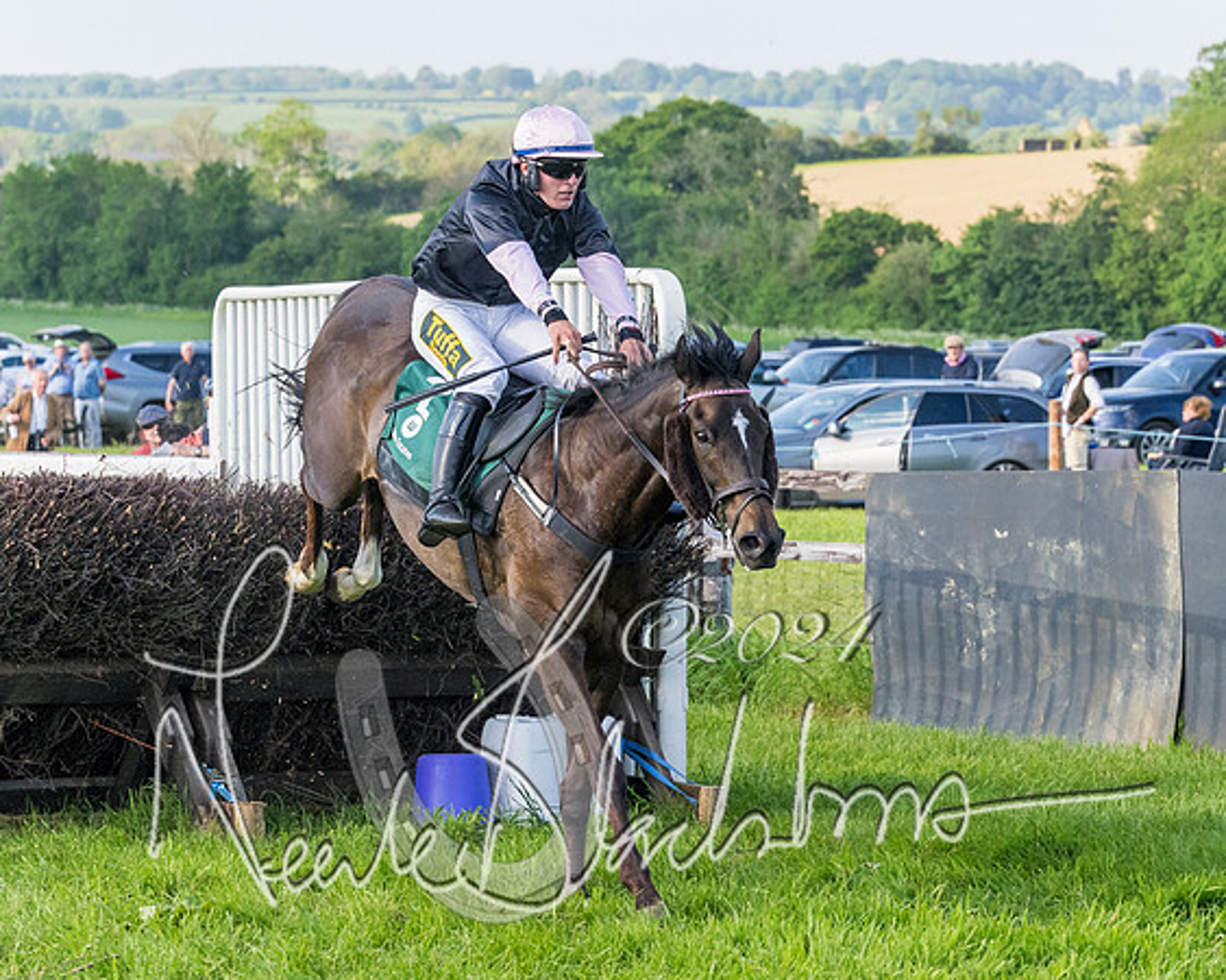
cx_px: 648
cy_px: 526
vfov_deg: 9.7
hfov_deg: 12.1
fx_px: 5792
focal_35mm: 160
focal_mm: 70
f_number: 4
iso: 800
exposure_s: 1/3200
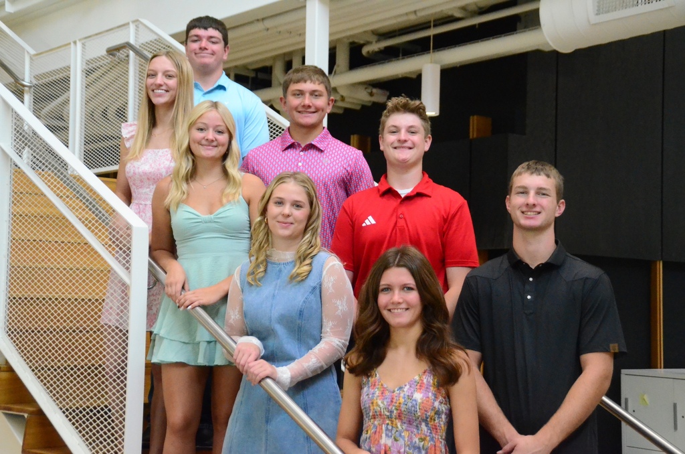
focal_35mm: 57
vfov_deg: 23.7
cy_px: 227
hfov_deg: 35.1
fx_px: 1082
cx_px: 342
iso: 6400
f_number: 4.5
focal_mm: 38
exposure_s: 1/400
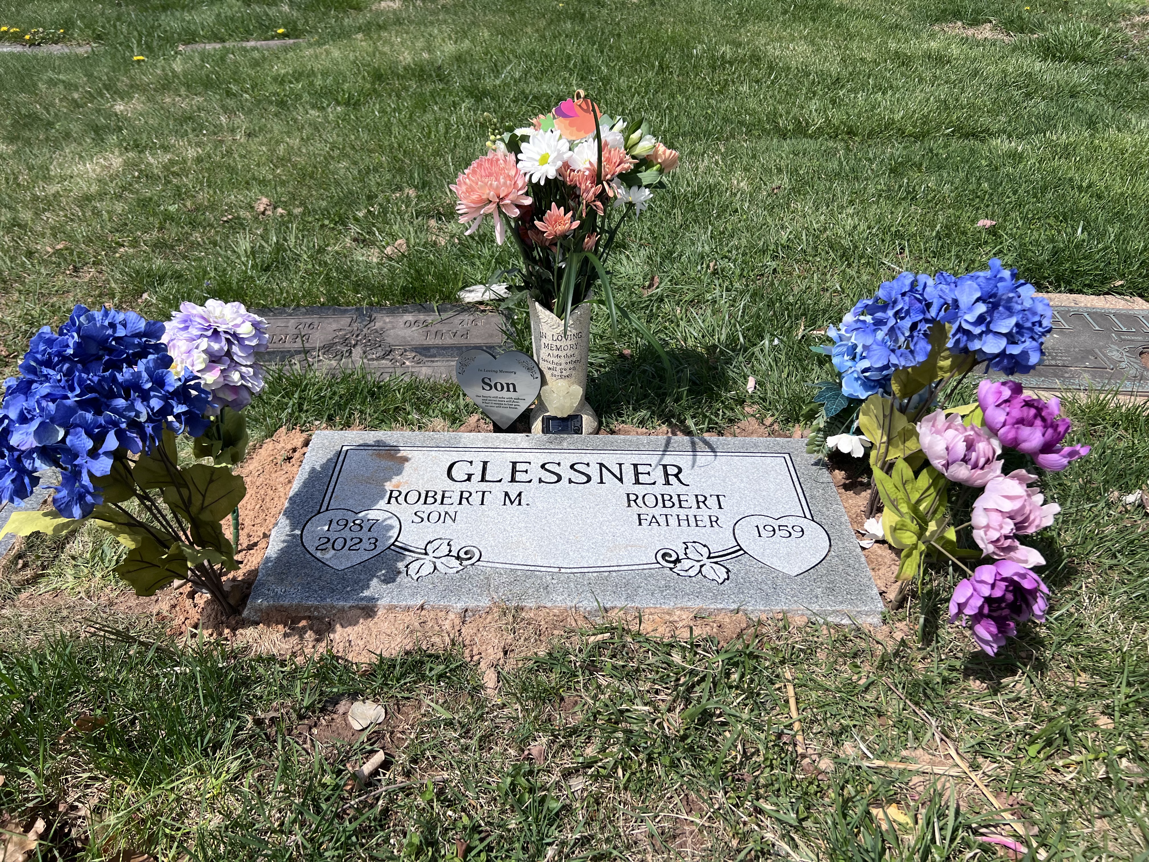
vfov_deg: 53.1
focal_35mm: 26
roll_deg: -1.7
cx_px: 574
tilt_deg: -35.9
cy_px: 431
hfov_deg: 67.3
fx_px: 863
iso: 50
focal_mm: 5.7
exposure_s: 1/4274
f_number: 1.5
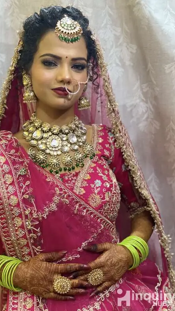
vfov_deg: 36.6
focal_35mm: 57
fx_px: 470
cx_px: 62
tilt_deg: -7.0
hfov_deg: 21.0
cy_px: 156
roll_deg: +6.7
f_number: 2
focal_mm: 6
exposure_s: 1/25
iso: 320
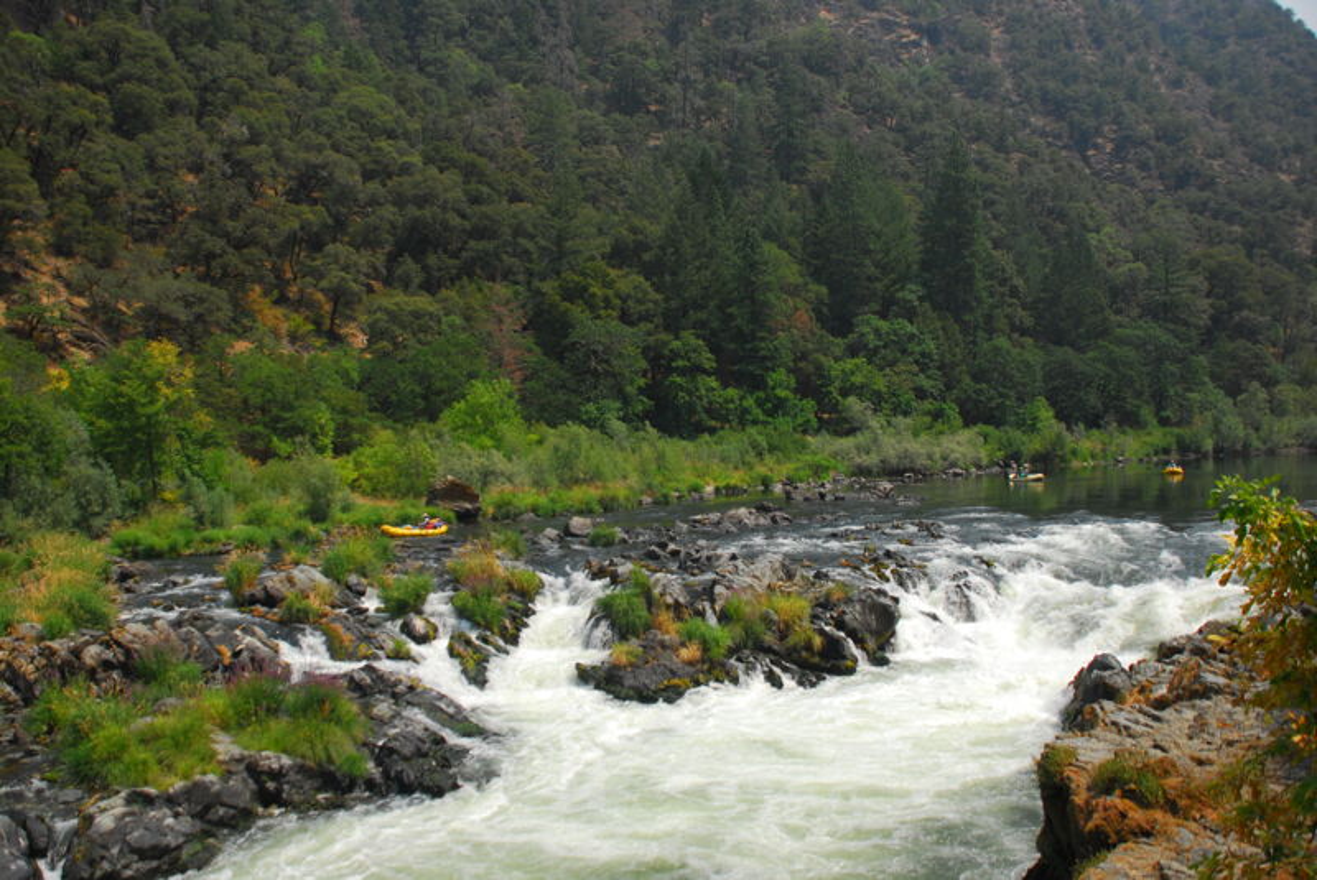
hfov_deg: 57.2
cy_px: 440
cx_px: 658
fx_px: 1208
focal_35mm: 33
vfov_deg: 40.0
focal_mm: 22
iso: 160
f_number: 3.8
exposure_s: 1/1250
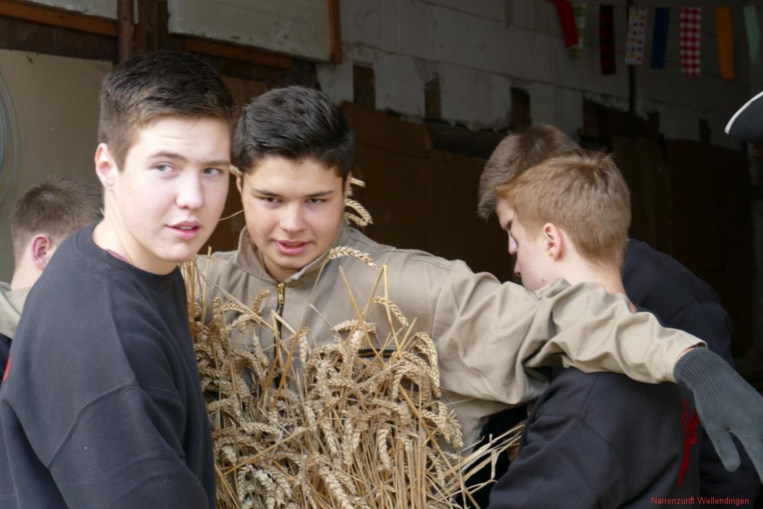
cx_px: 382
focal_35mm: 81
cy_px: 254
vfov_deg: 16.9
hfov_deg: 25.1
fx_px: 1717
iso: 160
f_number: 3.7
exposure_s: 1/80
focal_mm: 29.59
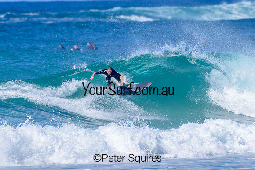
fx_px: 7085
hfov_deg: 2.1
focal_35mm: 1000
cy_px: 85
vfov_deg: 1.4
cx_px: 128
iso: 800
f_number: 11
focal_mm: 1000
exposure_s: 1/2000
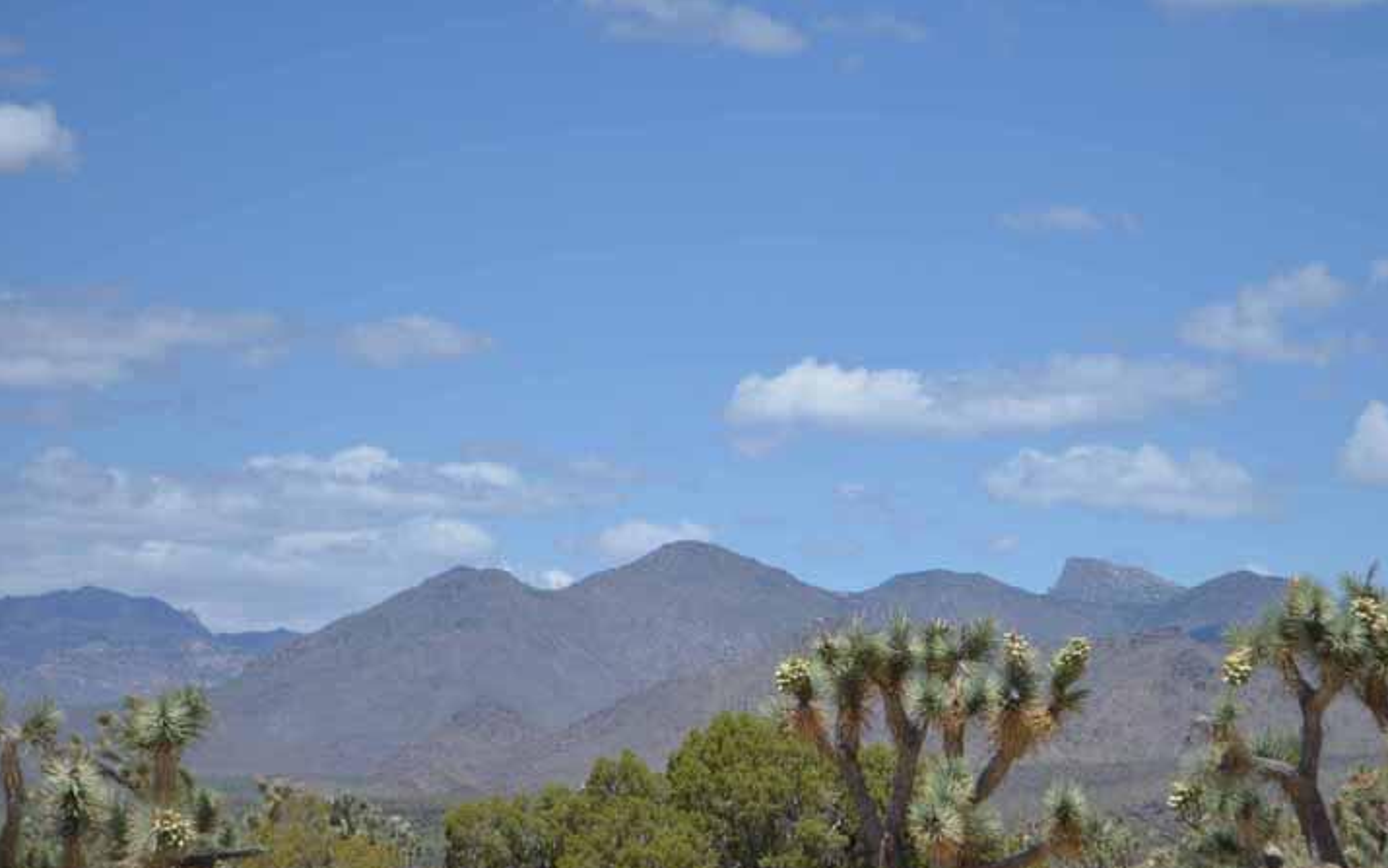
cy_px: 614
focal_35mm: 118
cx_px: 841
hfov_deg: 17.7
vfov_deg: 11.1
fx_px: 4453
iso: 200
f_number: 5.6
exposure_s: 1/1250
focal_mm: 55
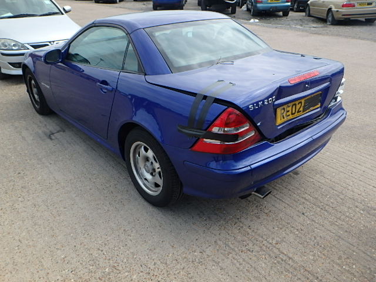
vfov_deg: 49.7
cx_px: 188
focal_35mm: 28
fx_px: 304
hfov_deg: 63.4
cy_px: 141
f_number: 4.4
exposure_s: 1/500
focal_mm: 5
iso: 125
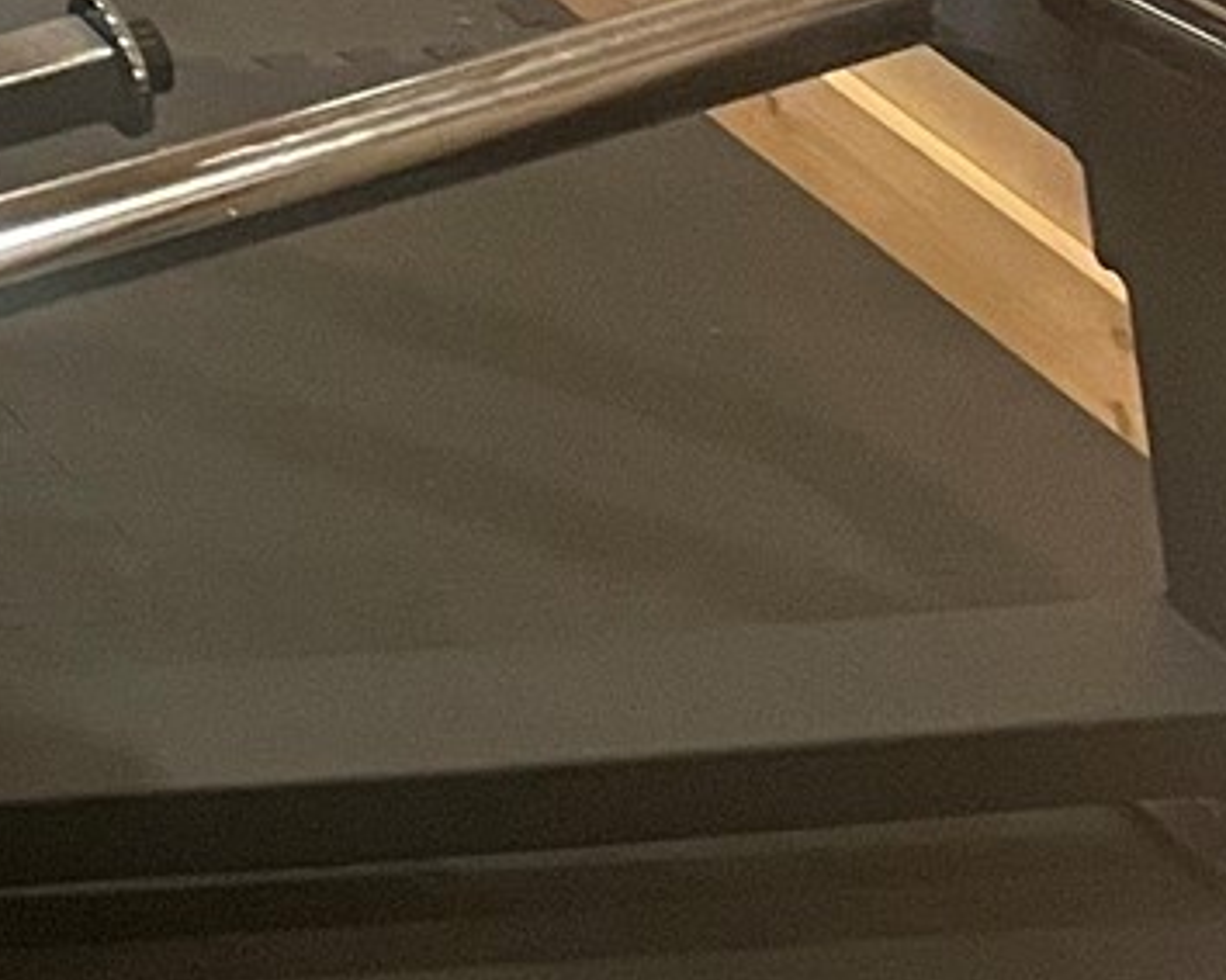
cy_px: -1368
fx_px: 5332
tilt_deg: -12.7
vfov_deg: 9.4
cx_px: -2216
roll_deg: +0.5
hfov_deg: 10.3
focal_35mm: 147
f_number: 1.6
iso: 160
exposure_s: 1/60
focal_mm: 4.2
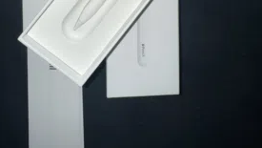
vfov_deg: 26.9
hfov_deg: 52.7
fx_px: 264
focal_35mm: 38
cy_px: -38
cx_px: 137
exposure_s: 1/122
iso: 20
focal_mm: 2.22
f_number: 2.2
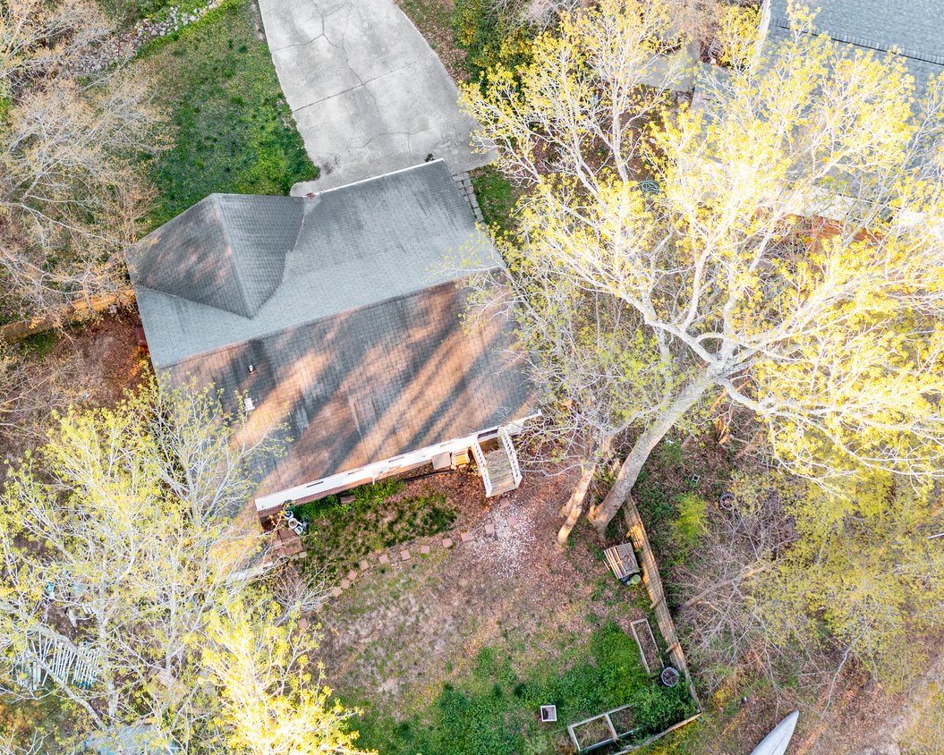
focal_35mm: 51
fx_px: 1425
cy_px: 259
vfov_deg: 29.5
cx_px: 353
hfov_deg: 36.4
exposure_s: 1/50
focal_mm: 10.26
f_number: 3.2
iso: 100
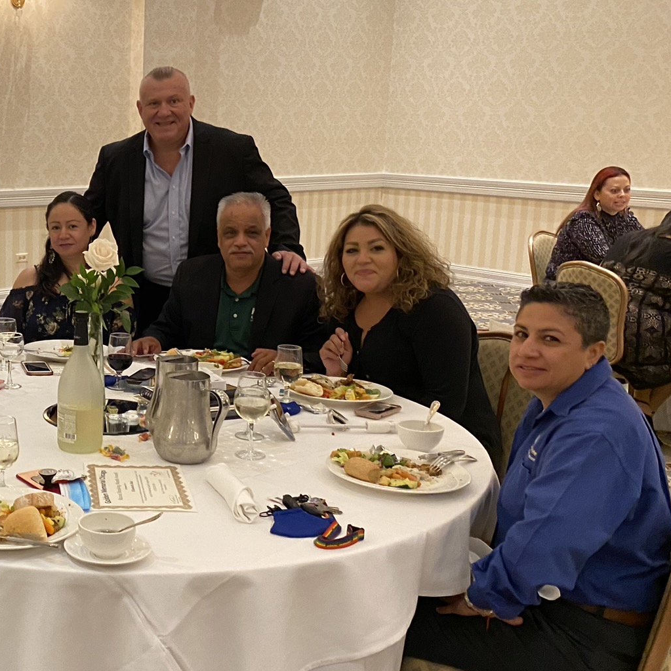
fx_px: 1009
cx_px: 35
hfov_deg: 34.2
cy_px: 336
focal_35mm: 46
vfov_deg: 36.8
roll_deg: -0.1
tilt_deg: -12.3
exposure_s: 1/60
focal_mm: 4.25
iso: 320
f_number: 1.8
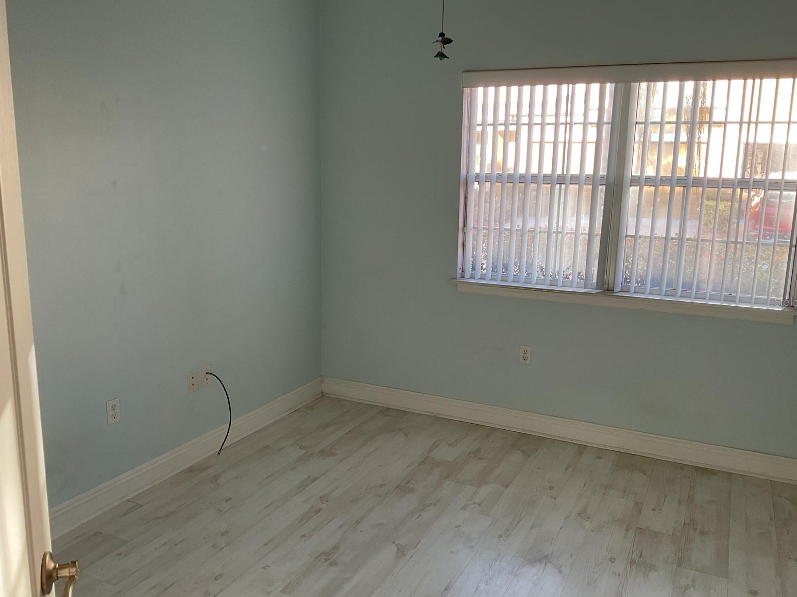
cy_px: 302
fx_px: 691
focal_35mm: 30
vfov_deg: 46.8
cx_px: 411
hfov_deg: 60.0
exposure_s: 1/120
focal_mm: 3
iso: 40
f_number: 1.8
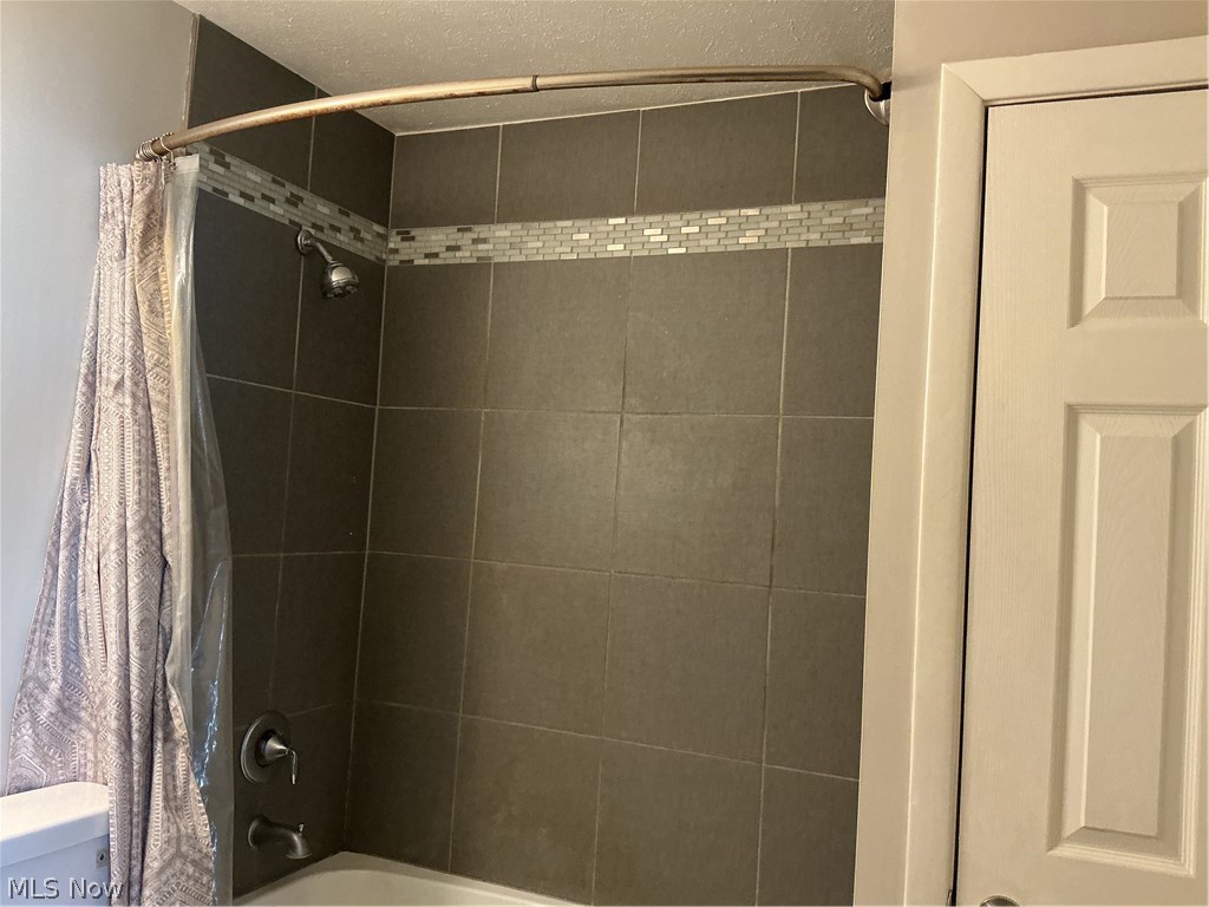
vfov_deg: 48.2
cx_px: 604
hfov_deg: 61.7
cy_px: 454
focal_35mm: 29
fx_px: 1013
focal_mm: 3
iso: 200
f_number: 1.8
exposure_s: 1/60
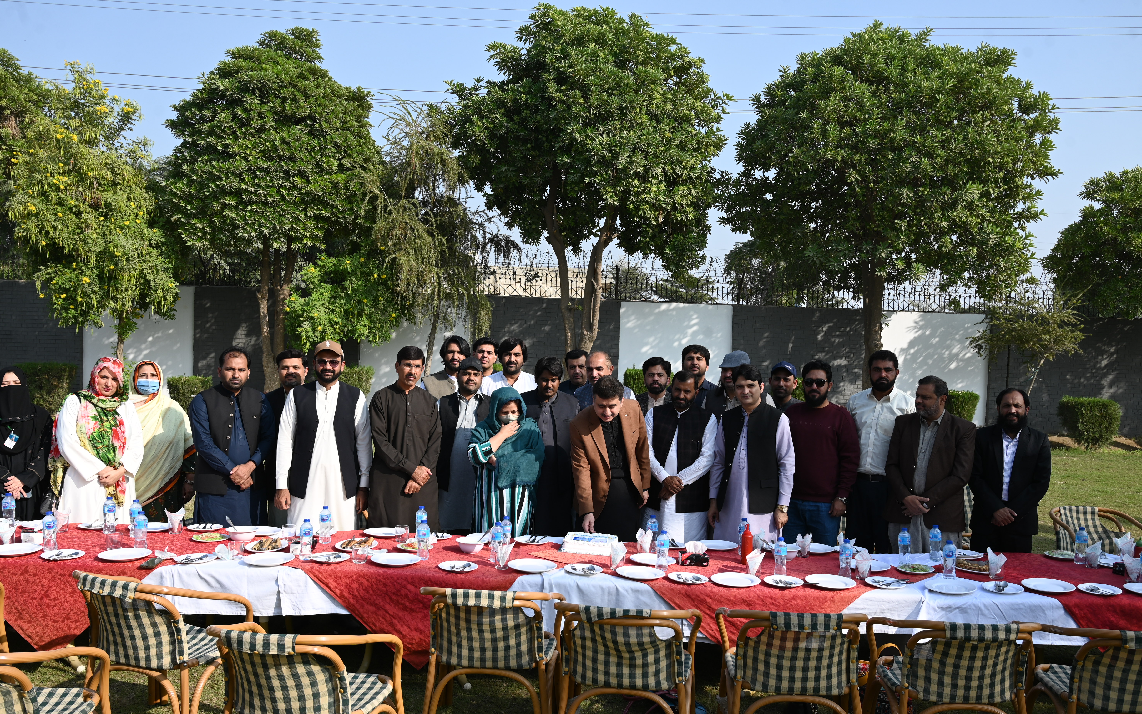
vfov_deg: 40.0
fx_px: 981
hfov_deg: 60.4
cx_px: 577
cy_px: 384
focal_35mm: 32
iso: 100
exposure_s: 1/200
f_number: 7.1
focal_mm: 30.5
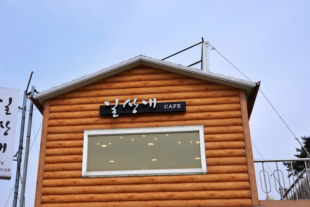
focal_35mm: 51
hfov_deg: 38.8
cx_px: 131
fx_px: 439
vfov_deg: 26.5
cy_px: 109
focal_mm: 41
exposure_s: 1/1000
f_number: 5
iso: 125
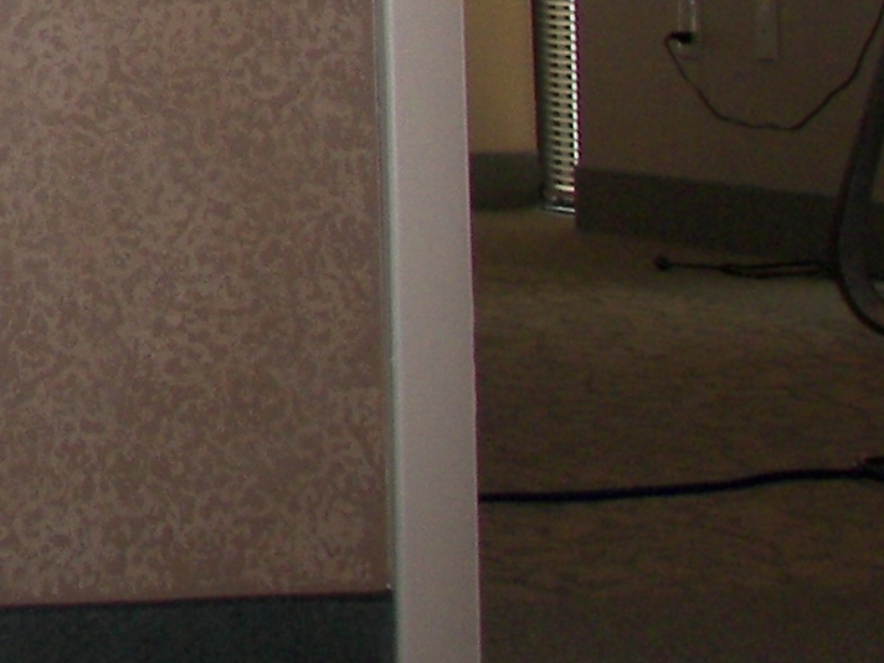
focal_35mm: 131
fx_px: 3345
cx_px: -652
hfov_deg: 13.6
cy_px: -427
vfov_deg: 10.8
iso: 100
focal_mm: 6
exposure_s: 1/30
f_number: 2.8
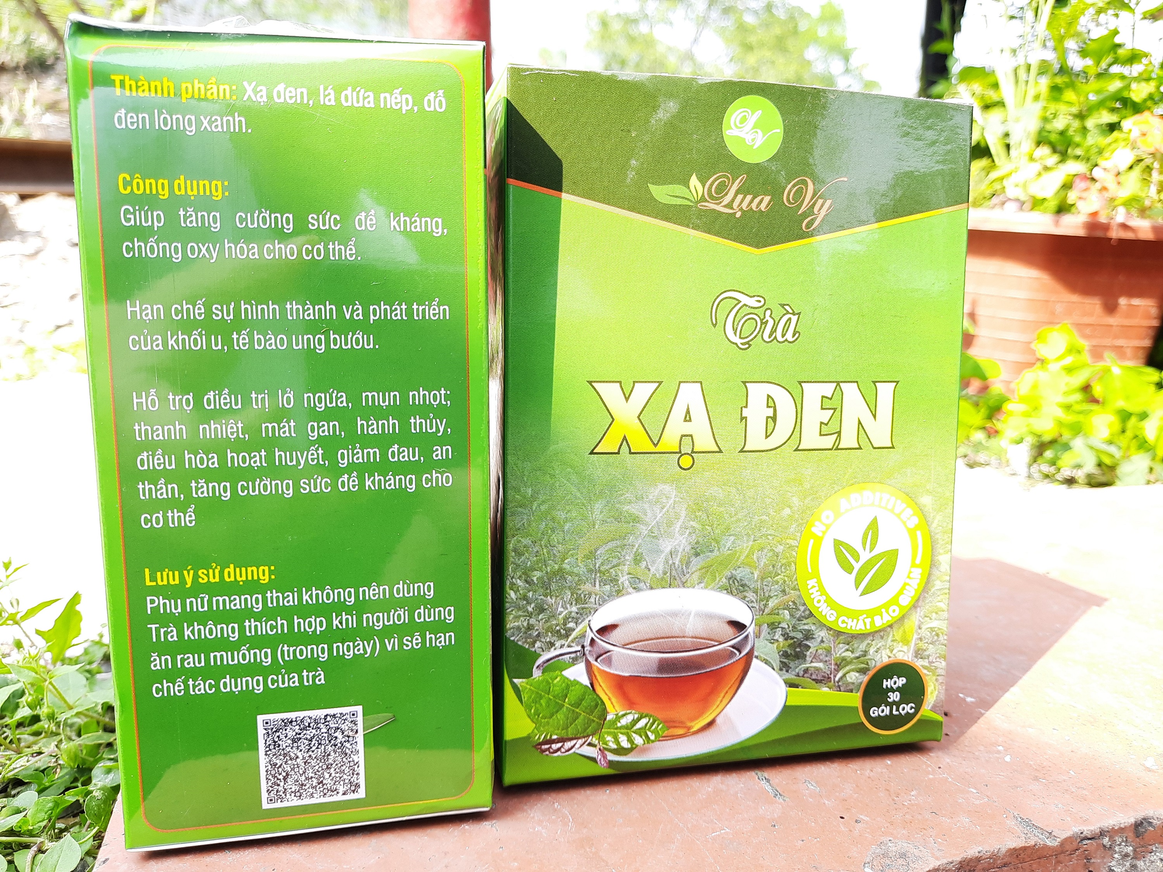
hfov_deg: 69.4
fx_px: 840
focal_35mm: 25
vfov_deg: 54.9
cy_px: 436
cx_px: 582
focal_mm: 4.6
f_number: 2
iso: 25
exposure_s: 1/100
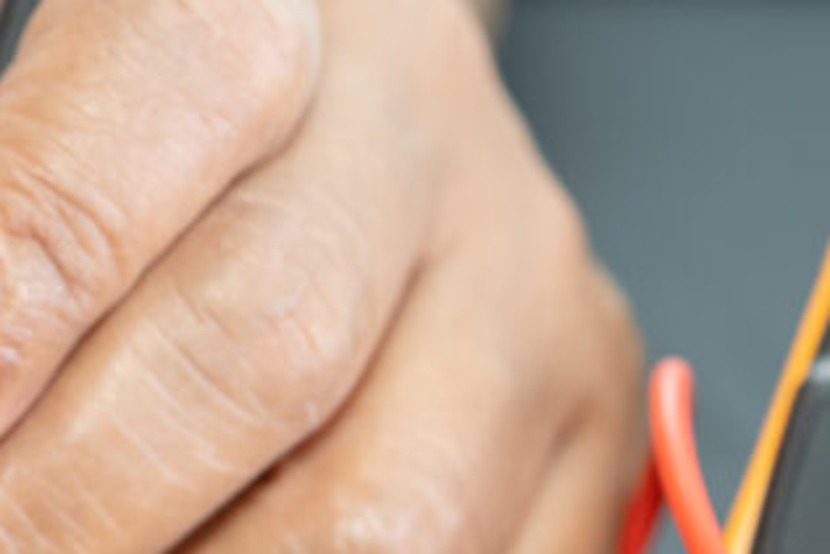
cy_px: 826
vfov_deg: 4.7
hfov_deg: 7.0
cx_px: -284
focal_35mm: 292
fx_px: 6735
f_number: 4.5
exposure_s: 1/60
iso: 800
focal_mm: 90
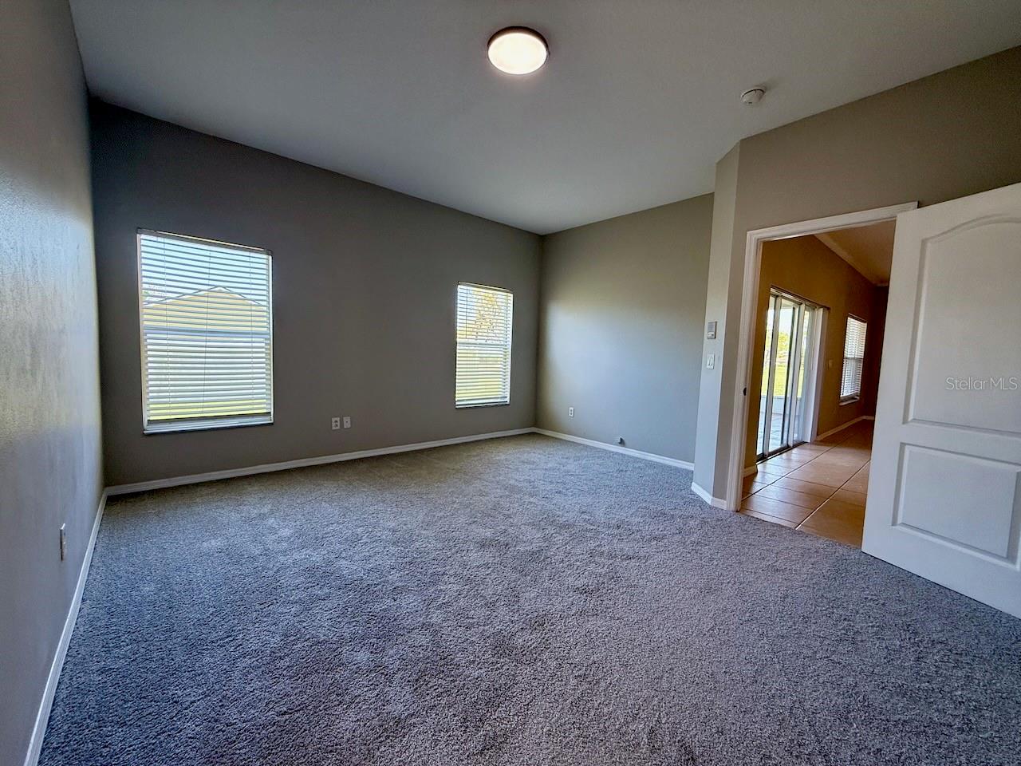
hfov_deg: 102.1
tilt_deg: -4.6
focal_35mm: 14
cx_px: 510
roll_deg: -2.0
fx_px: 413
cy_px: 383
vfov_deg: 85.7
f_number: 2.2
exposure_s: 1/120
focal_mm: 2.22
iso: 160
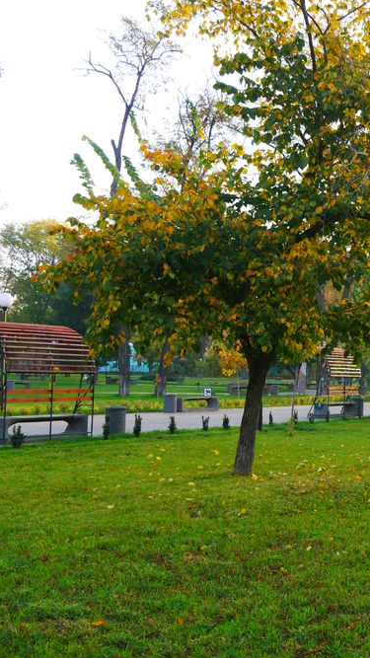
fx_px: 872
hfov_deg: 22.3
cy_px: 331
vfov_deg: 41.3
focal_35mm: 50
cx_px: 427
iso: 200
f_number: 4.5
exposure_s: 1/125
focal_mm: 17
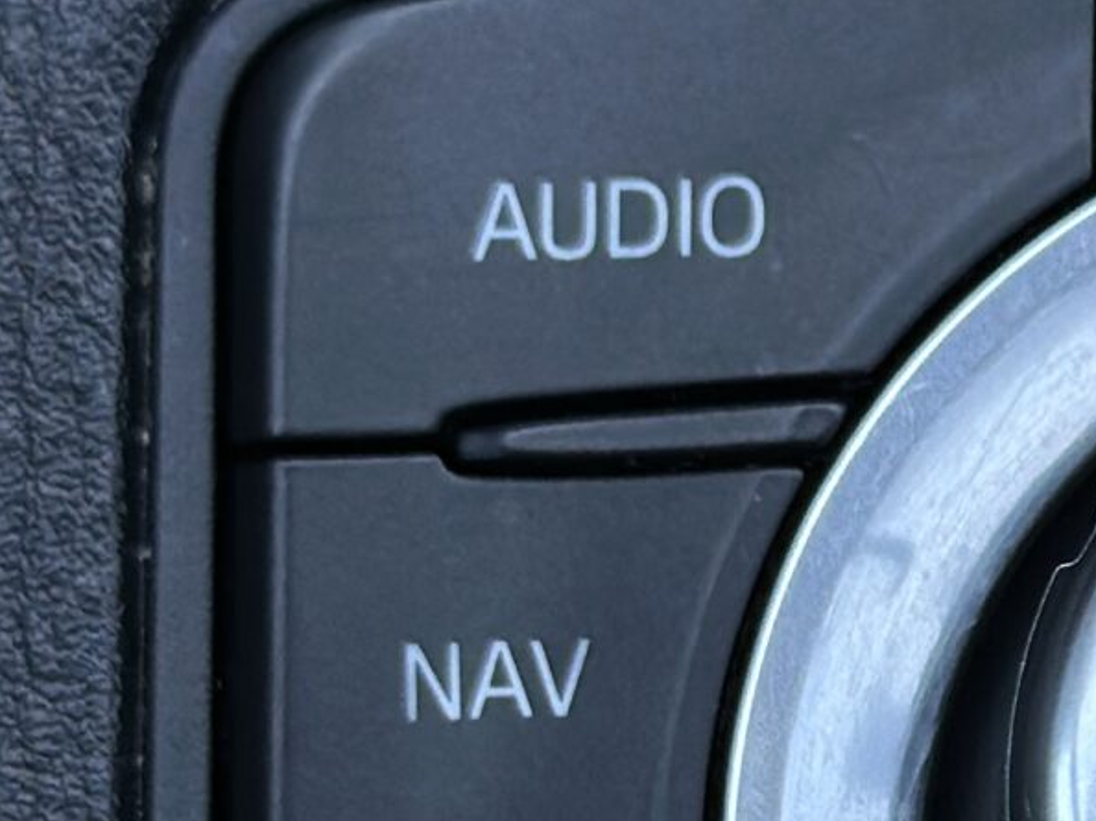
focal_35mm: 207
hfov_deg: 9.3
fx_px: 6551
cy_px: 882
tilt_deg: -88.5
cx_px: 1590
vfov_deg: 7.1
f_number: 1.78
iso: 100
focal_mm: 6.86
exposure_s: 1/121
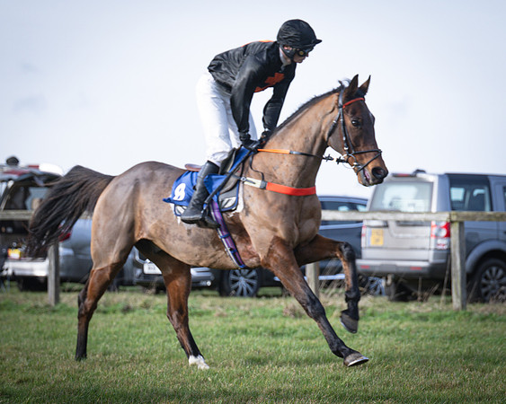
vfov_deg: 6.3
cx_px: 333
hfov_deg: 7.9
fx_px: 3665
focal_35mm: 245
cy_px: 206
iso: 125
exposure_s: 1/1000
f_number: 2.8
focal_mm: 91
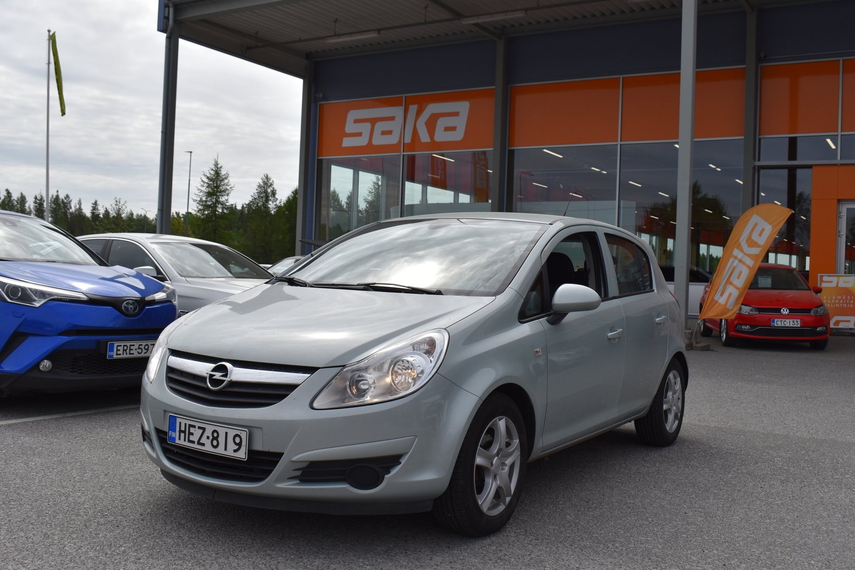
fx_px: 855
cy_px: 285
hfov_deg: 53.1
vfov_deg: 36.9
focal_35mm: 36
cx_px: 428
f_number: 9.5
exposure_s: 1/1000
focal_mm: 24
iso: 200
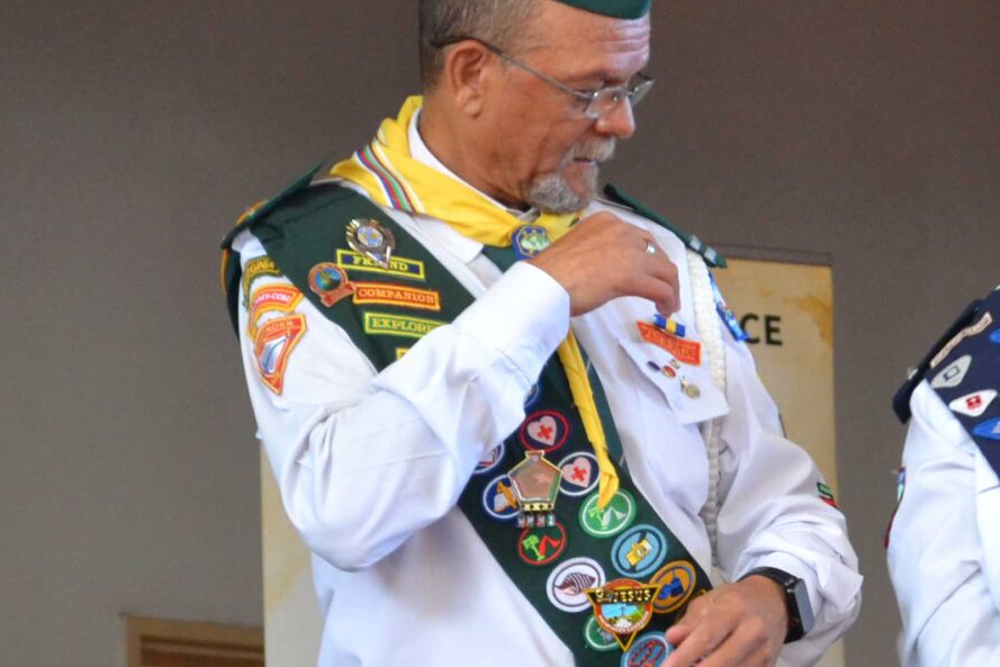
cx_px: 899
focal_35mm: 216
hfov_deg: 9.5
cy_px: 374
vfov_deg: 6.4
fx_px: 6001
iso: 1600
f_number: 5.6
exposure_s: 1/60
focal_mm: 50
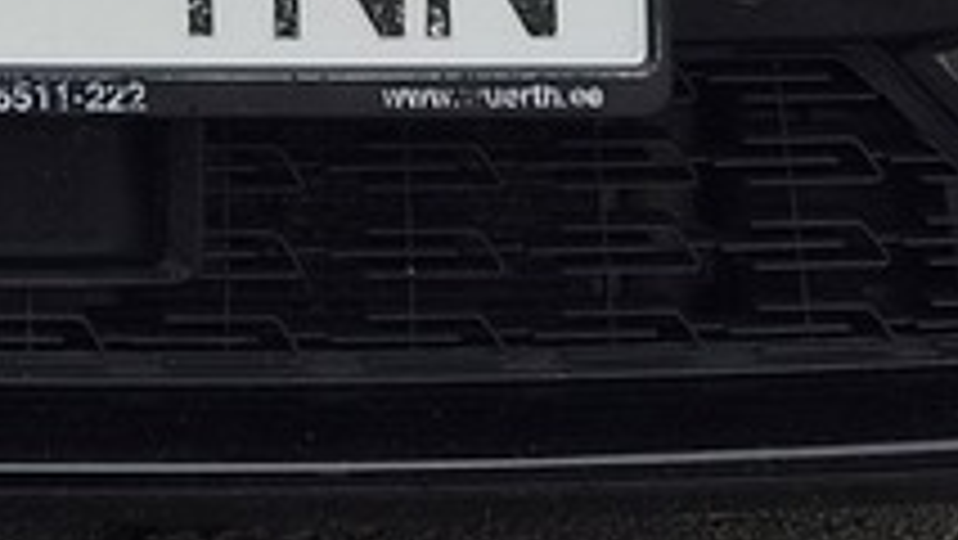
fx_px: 4777
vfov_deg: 5.6
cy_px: -1629
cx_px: -436
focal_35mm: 188
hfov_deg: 11.1
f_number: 1.8
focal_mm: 5.4
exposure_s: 1/1776
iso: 80
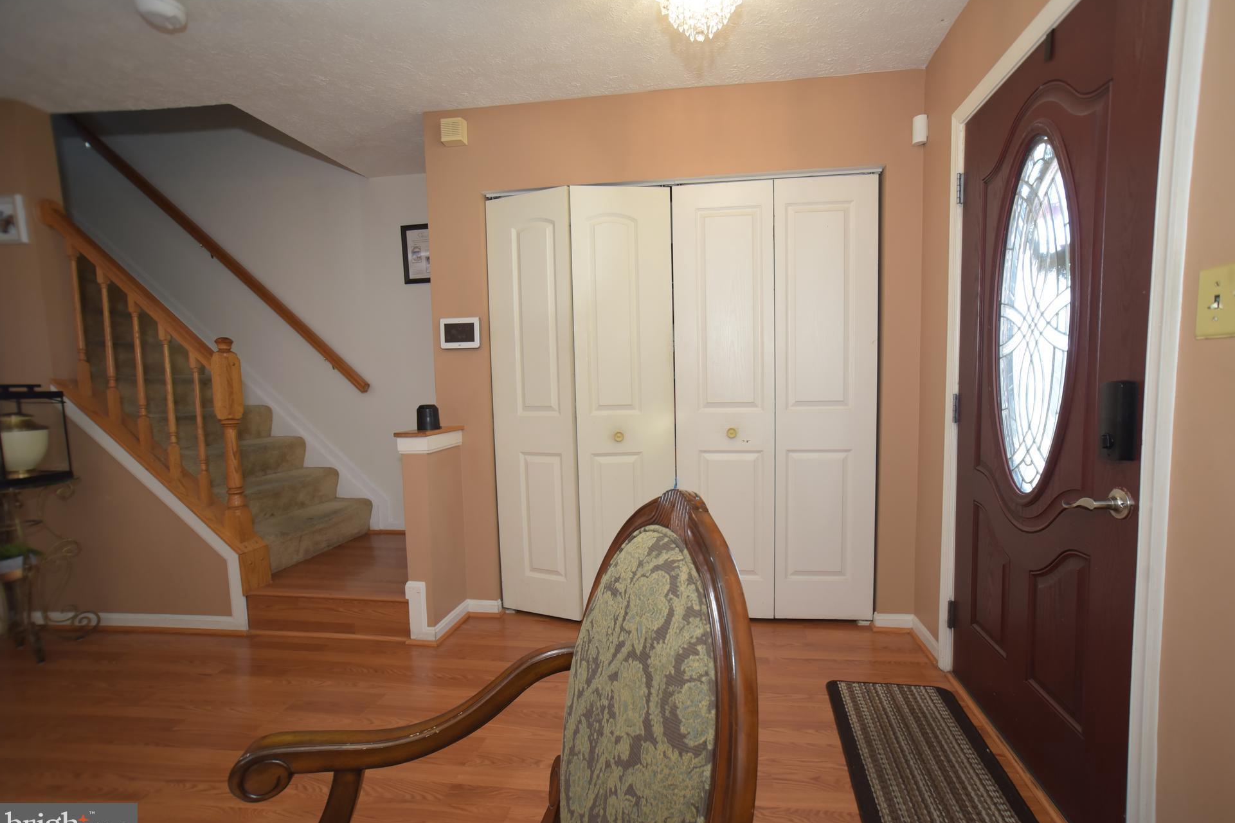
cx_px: 653
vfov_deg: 73.7
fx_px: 549
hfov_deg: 96.6
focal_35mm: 16
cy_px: 411
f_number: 6.3
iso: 1000
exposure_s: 1/125
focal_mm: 15
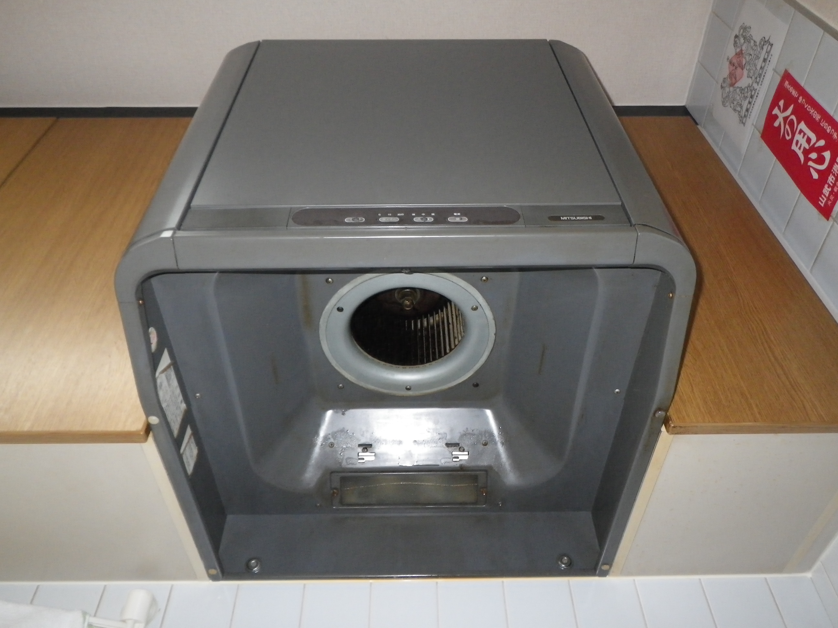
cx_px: 419
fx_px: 678
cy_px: 314
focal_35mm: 28
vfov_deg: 49.7
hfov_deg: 63.4
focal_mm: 5
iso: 400
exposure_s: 1/50
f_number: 3.5
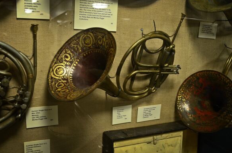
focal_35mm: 33
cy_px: 73
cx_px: 111
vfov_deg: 39.8
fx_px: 212
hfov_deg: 57.3
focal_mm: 20
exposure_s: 1/20
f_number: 3.5
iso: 800
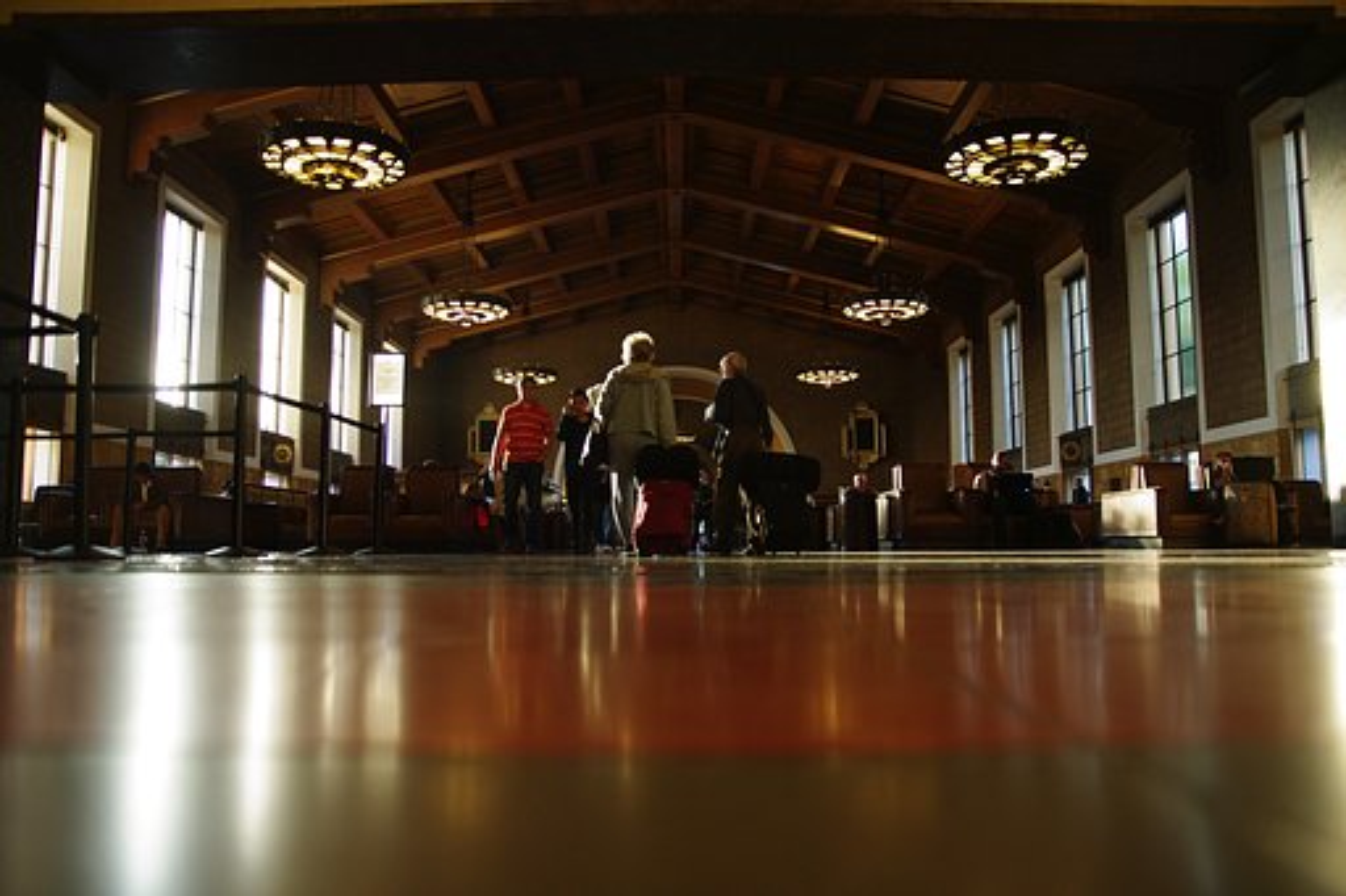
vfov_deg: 50.4
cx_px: 673
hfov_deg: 70.5
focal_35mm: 26
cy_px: 448
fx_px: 953
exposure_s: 1/25
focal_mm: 17
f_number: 2.8
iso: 200
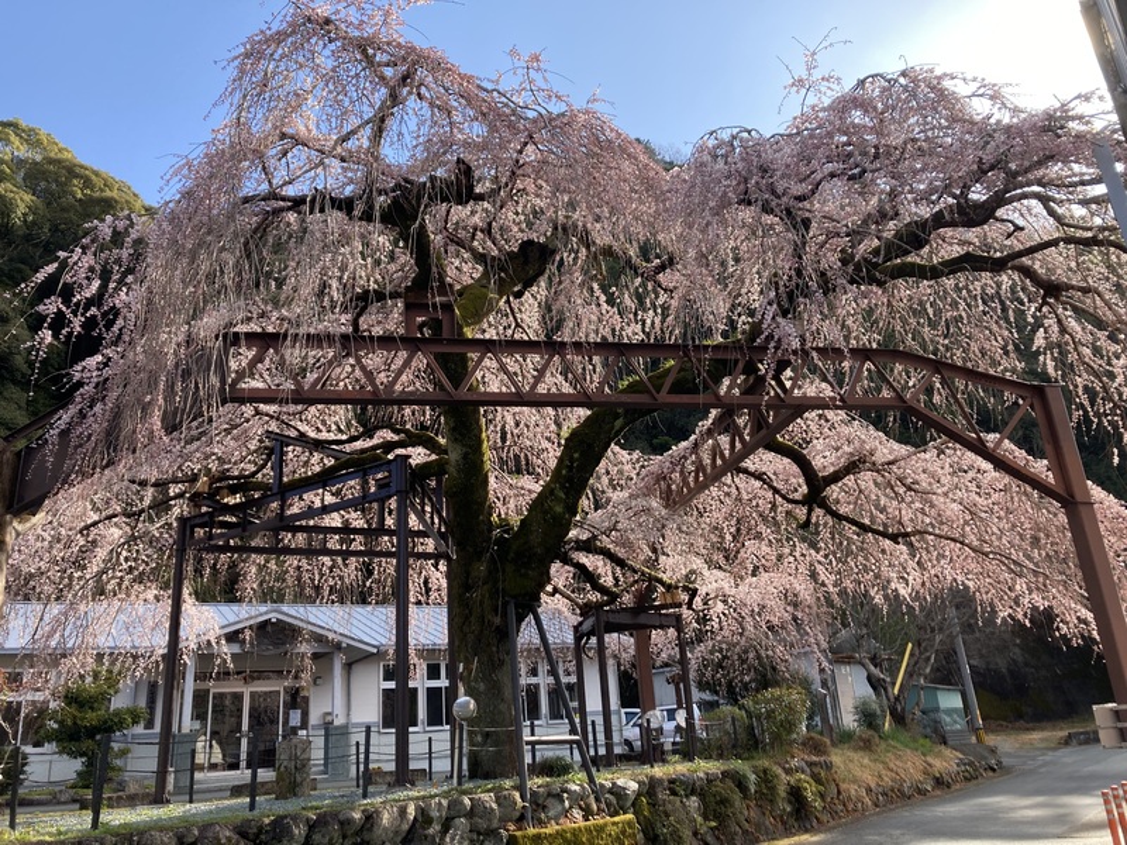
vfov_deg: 49.7
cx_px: 564
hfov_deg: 63.4
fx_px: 912
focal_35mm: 28
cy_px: 422
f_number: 1.8
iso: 20
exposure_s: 1/510
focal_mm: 3.99
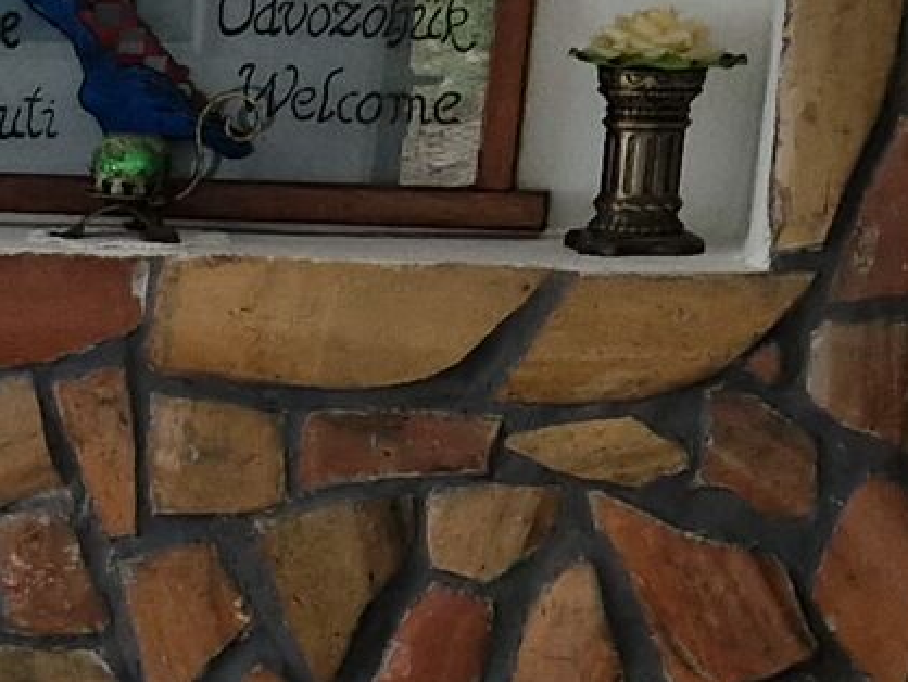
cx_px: -854
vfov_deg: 9.4
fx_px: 4042
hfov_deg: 11.6
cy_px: 938
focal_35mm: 154
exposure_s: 1/100
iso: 250
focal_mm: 5.4
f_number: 1.8
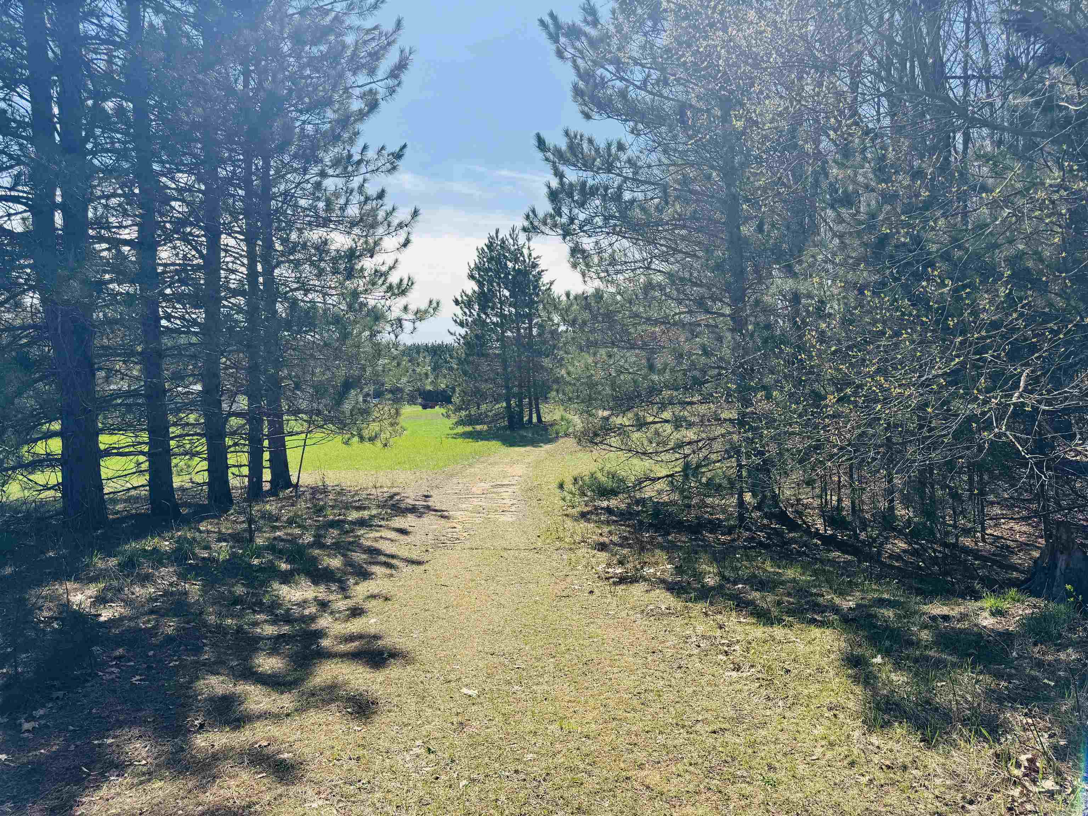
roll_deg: +0.4
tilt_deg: -3.0
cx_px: 544
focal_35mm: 24
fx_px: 754
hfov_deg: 71.6
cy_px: 408
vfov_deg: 56.8
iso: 80
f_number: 1.78
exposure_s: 1/3413
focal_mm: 6.76
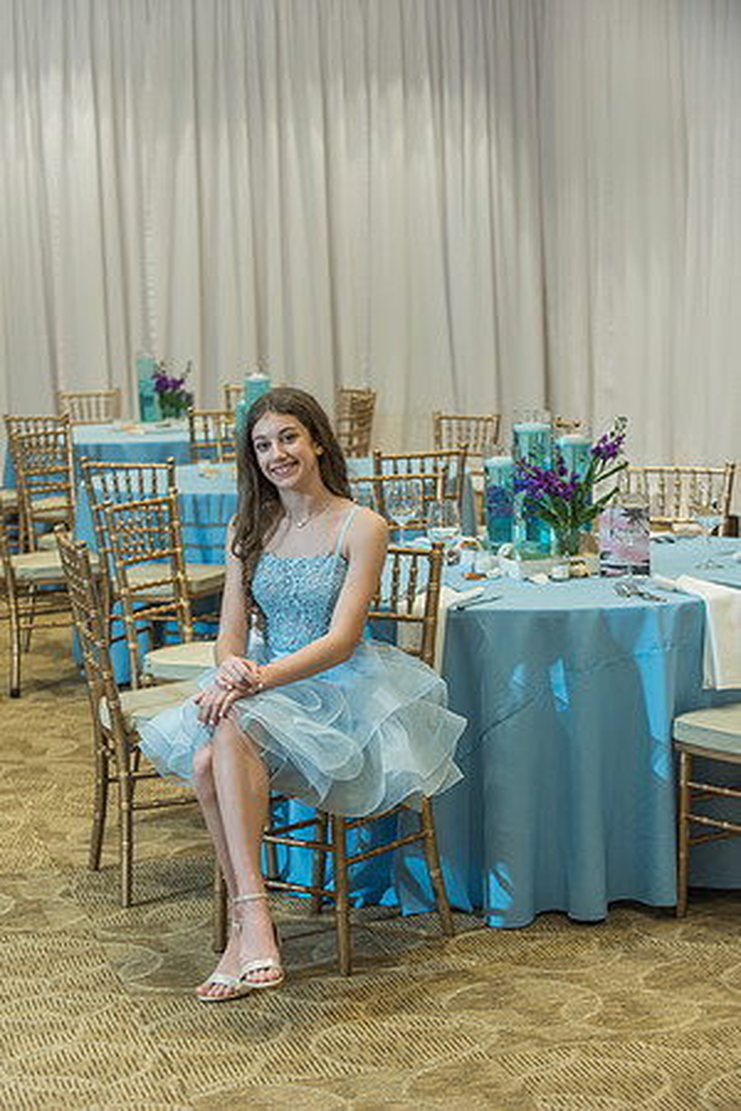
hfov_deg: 18.2
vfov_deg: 27.0
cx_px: 370
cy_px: 556
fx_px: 2315
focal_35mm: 75
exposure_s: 1/100
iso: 1000
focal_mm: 75
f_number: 4
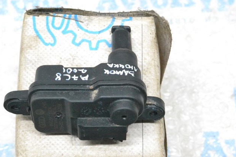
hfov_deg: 24.1
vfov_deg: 16.1
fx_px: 554
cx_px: 116
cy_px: 78
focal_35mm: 85
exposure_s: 1/125
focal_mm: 55
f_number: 10
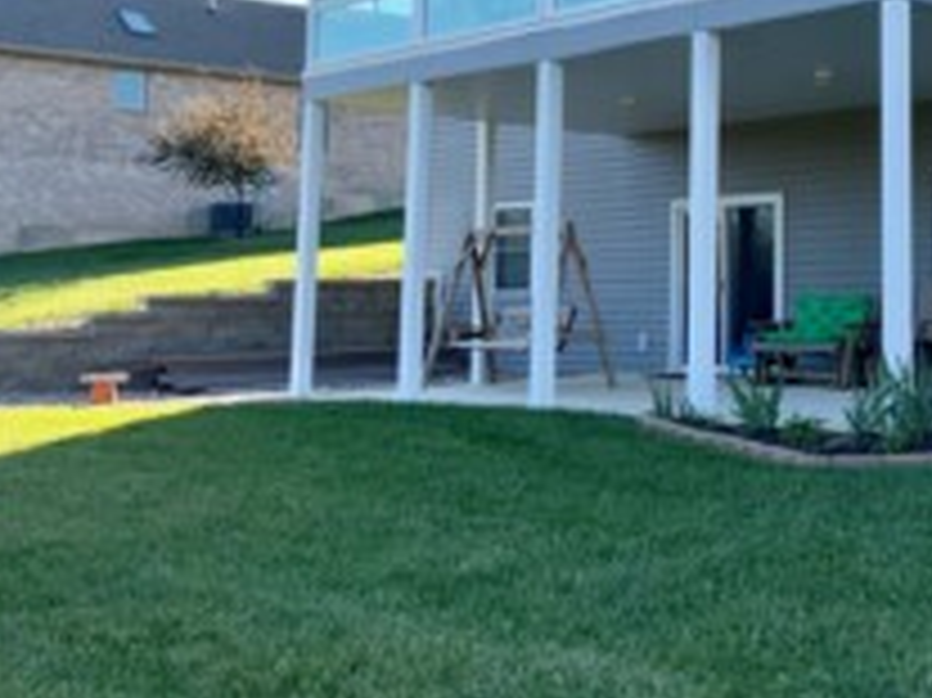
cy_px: 122
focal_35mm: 56
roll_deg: +0.1
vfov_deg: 25.5
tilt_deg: +6.5
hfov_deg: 32.5
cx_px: 851
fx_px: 1507
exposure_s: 1/642
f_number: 1.8
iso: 16
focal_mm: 3
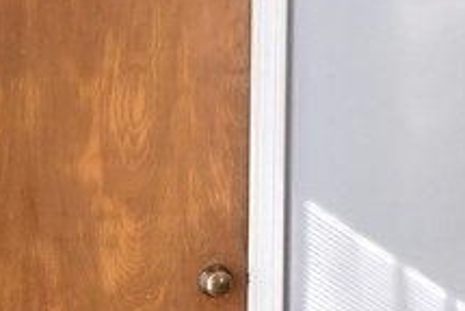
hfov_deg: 15.4
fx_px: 1565
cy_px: 30
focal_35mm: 121
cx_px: 731
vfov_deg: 11.3
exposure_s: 1/125
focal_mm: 16
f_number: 3.5
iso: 1250
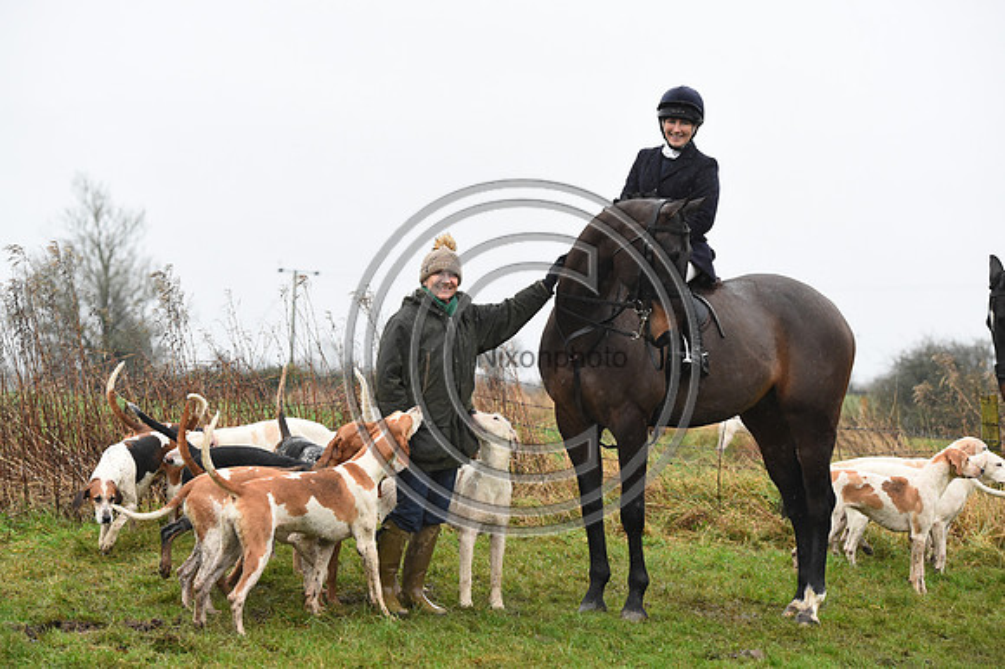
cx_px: 502
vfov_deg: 13.7
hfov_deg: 20.4
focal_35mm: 100
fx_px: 2790
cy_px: 334
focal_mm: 100
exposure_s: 1/800
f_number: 4.5
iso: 4000
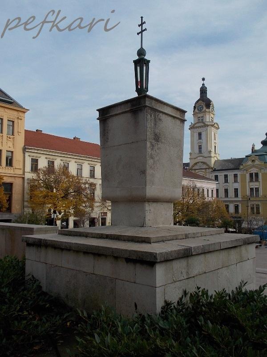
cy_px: 178
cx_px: 134
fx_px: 298
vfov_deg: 61.7
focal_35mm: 29
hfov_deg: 48.2
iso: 80
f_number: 3.3
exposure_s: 1/640
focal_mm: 4.1
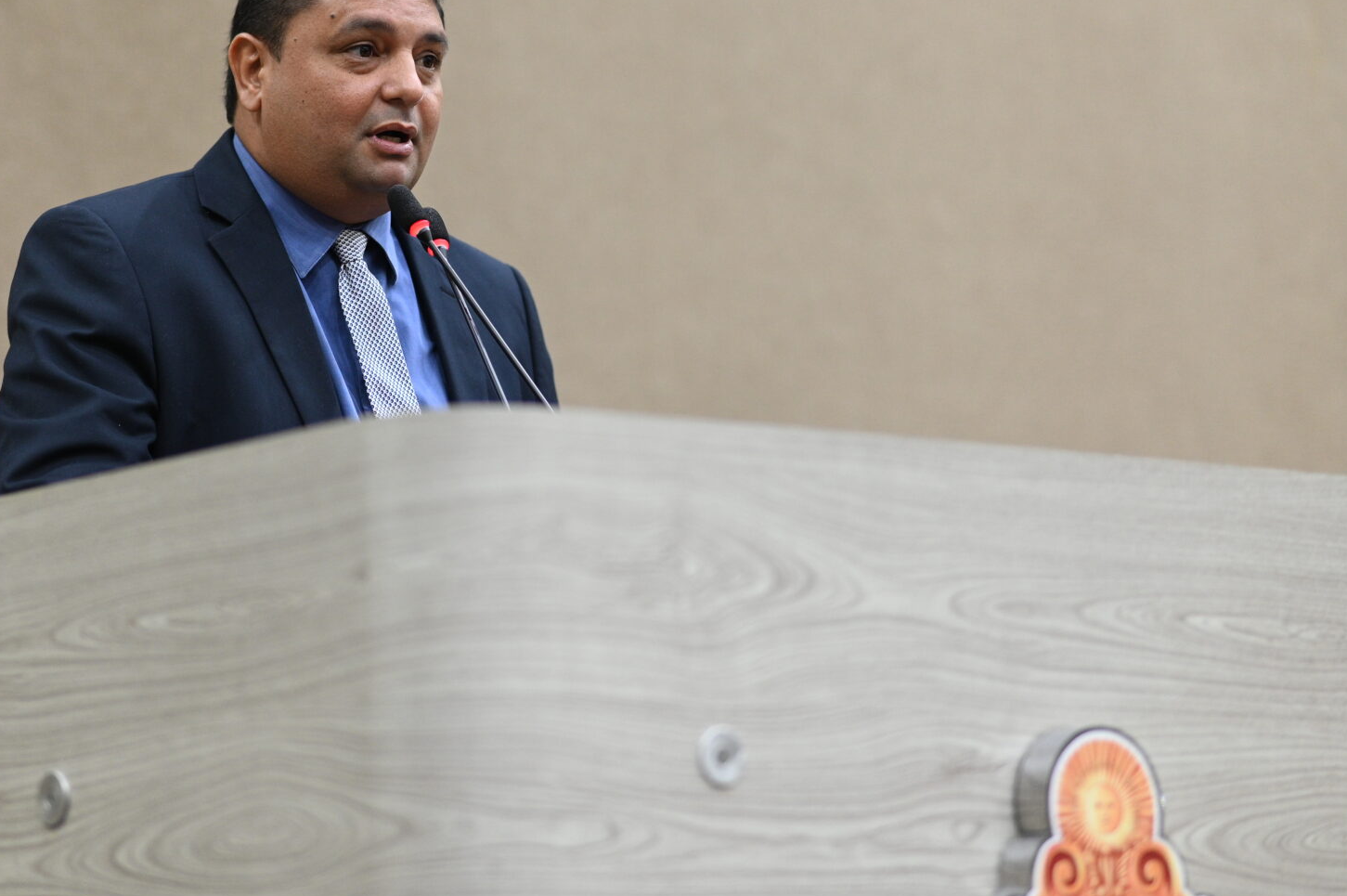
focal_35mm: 120
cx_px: 511
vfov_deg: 11.4
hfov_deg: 17.1
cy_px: 309
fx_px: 4486
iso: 1250
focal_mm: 85
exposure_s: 1/160
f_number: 1.8
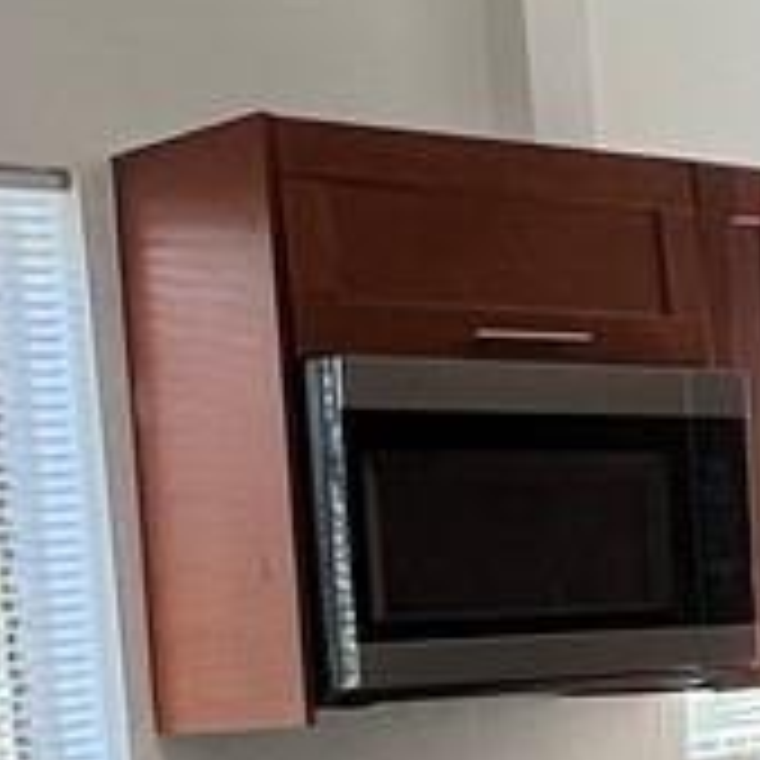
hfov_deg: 15.9
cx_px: 535
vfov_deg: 15.2
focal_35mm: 109
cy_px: 989
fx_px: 2707
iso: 100
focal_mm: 1.57
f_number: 1.8
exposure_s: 1/120
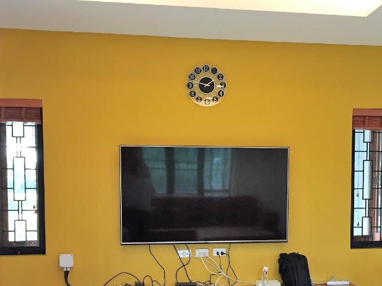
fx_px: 519
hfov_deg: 40.3
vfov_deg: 30.3
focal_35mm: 47
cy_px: 222
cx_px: 225
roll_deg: -1.4
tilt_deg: -3.0
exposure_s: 1/33
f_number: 2.2
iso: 50
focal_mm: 4.15
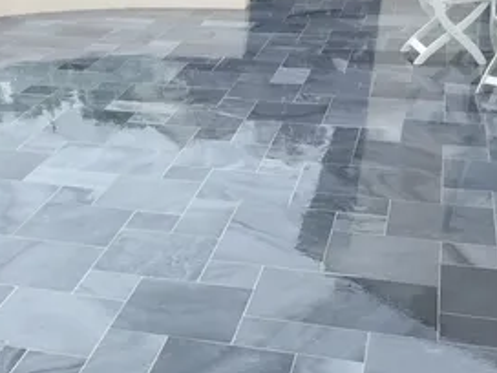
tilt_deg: -27.8
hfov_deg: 29.5
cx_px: 91
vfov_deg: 22.6
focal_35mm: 64
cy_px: 304
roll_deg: +0.2
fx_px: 919
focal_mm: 4.15
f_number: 2.2
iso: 32
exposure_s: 1/860
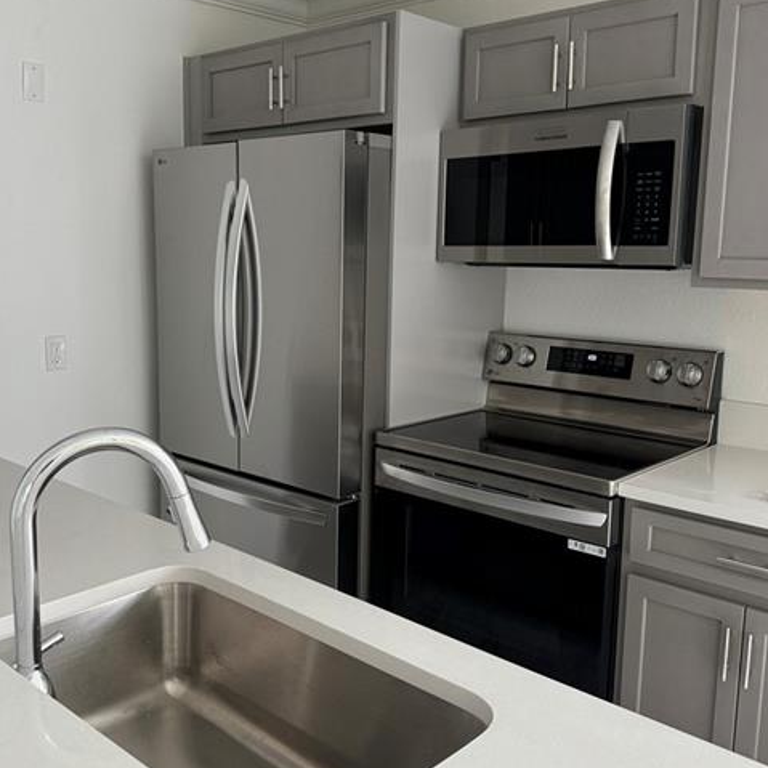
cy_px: 374
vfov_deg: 48.4
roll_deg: +0.7
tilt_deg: -8.9
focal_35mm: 34
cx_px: 345
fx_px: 853
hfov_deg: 48.4
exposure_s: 1/60
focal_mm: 6.76
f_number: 1.78
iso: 250
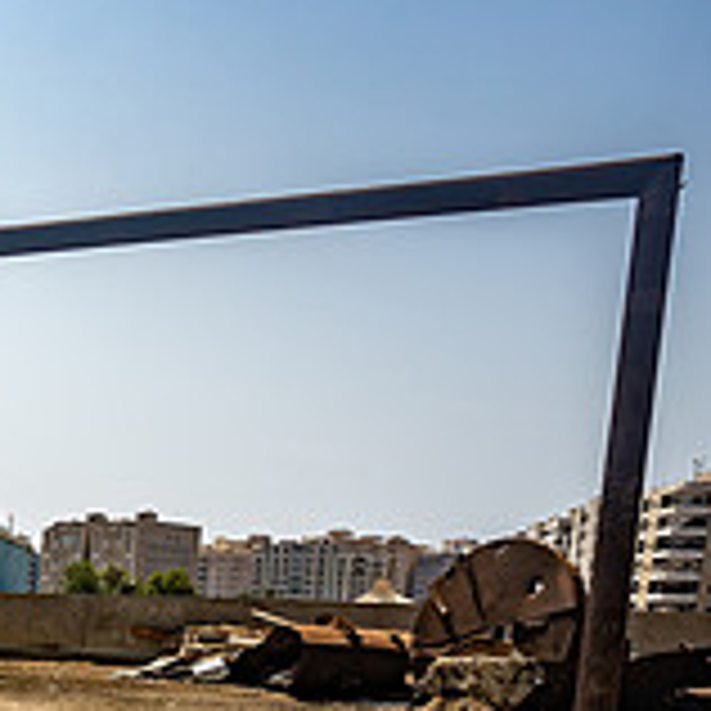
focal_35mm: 50
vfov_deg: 29.5
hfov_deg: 29.6
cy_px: 839
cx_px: -126
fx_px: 1162
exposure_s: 1/400
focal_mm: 16
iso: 100
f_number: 8
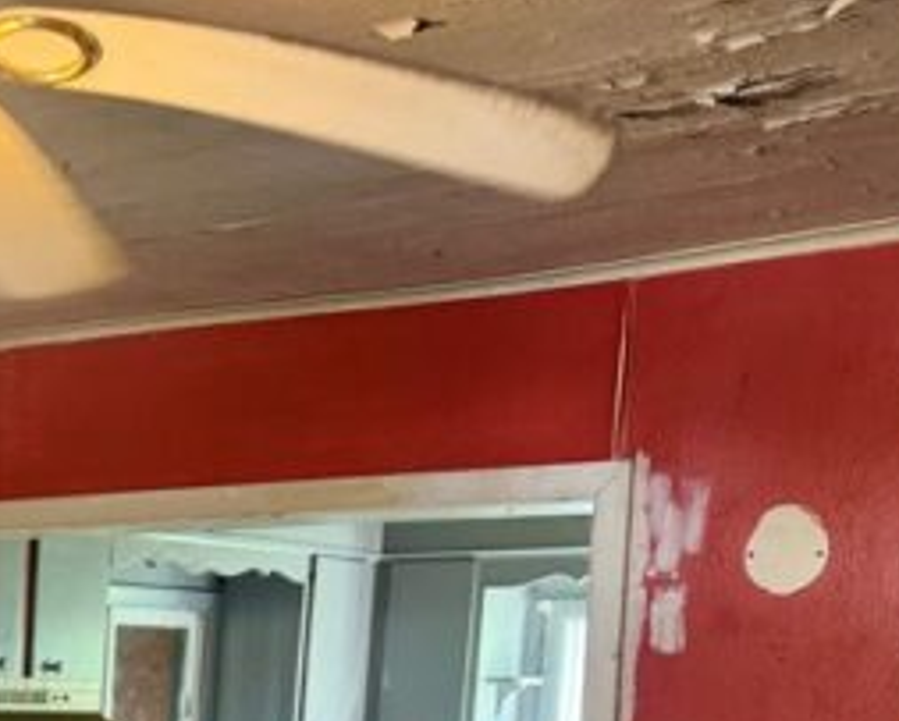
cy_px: 984
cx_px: -355
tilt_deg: -7.9
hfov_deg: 22.3
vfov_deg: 18.9
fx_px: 1971
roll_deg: -1.7
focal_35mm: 74
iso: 125
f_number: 1.78
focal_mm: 6.76
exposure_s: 1/60
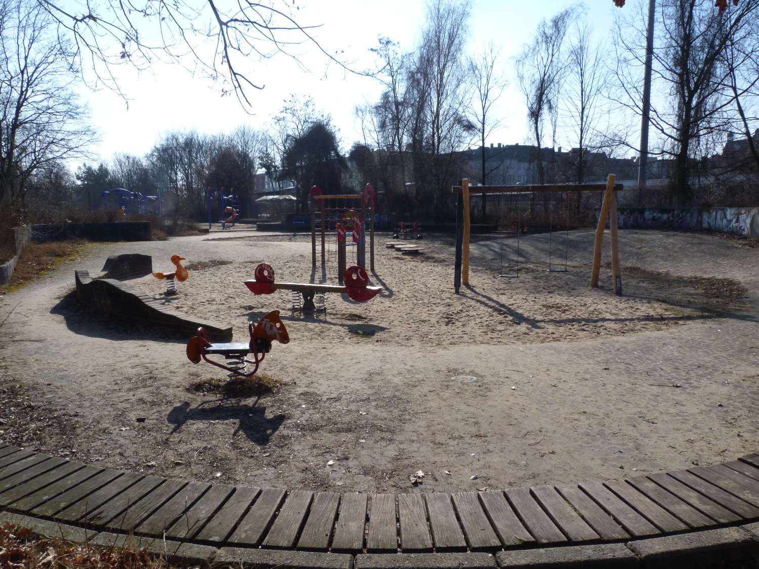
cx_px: 380
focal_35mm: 25
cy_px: 284
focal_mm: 4.5
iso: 80
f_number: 5.6
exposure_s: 1/400
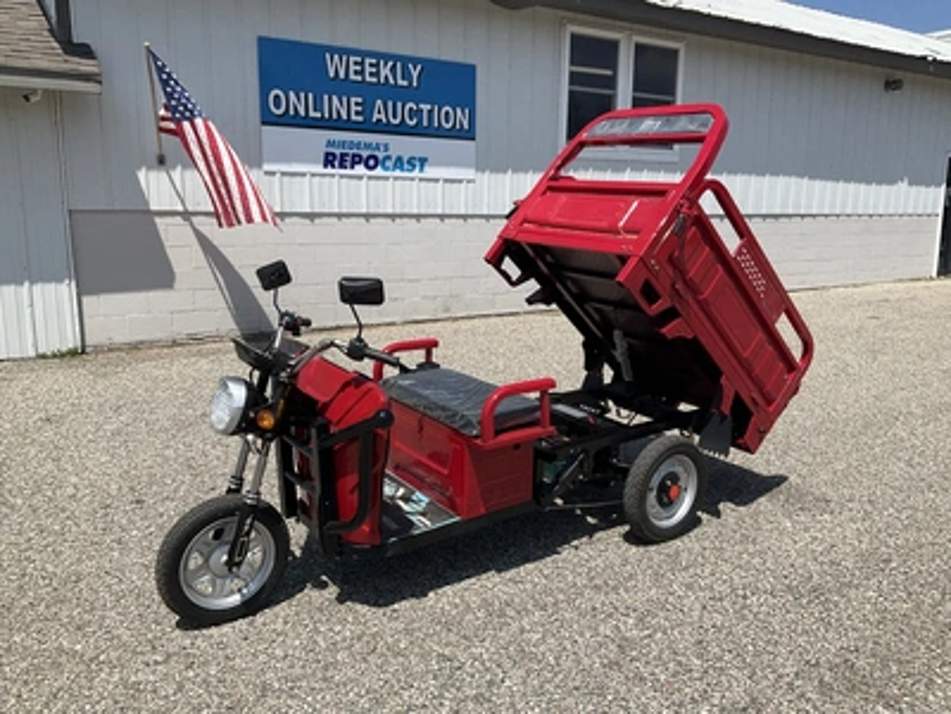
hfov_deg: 61.7
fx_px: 797
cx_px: 476
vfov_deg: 48.2
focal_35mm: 29
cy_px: 357
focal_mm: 3
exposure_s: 1/2320
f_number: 1.8
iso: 25
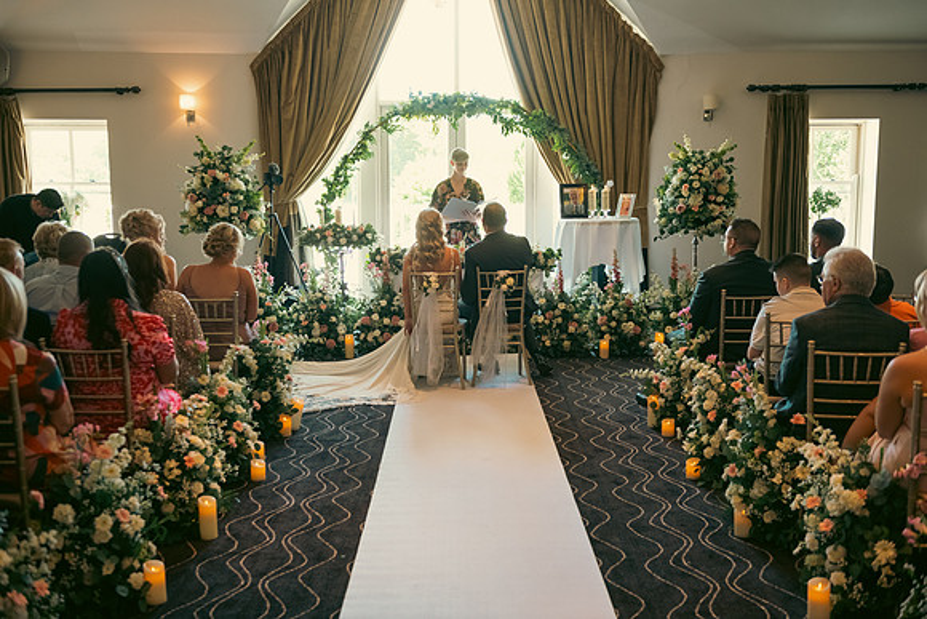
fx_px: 1030
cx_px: 464
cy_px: 310
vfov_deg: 33.4
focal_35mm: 40
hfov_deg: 48.4
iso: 1000
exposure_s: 1/160
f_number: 3.5
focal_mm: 40
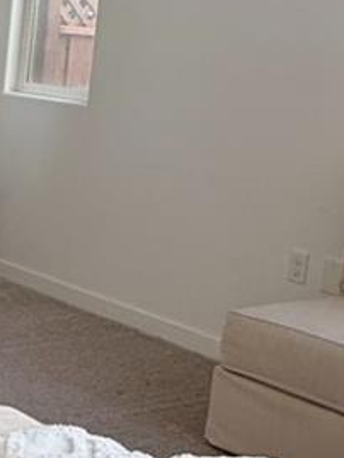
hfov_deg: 16.6
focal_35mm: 78
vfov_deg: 24.9
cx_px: -217
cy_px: 172
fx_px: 1033
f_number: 2.2
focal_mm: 2.22
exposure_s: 1/120
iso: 100
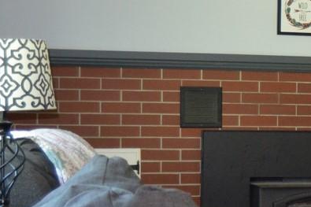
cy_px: 135
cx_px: 557
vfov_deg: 9.3
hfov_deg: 12.7
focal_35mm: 148
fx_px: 1278
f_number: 3.8
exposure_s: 1/60
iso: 1100
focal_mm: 24
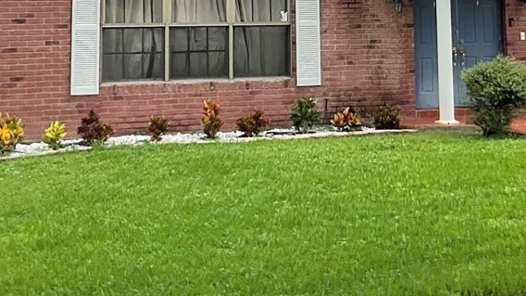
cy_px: -148
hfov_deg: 23.8
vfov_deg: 12.9
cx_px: 356
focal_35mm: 89
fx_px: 1241
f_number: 1.8
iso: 16
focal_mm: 3
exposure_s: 1/804
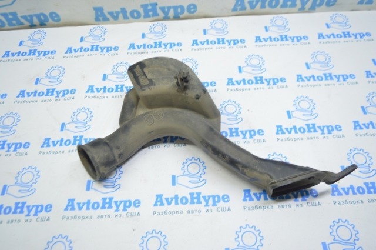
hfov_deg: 67.4
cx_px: 188
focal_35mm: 27
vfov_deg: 47.8
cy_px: 125
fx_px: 282
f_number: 3.5
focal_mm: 18
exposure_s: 1/40
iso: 400
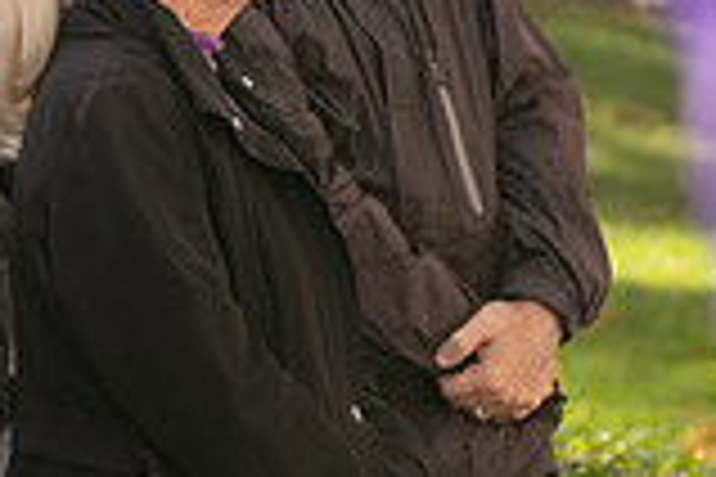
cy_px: 65
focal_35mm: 256
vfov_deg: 5.4
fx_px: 5091
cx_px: 248
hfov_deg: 8.0
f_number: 3.2
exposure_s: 1/320
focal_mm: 70
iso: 100
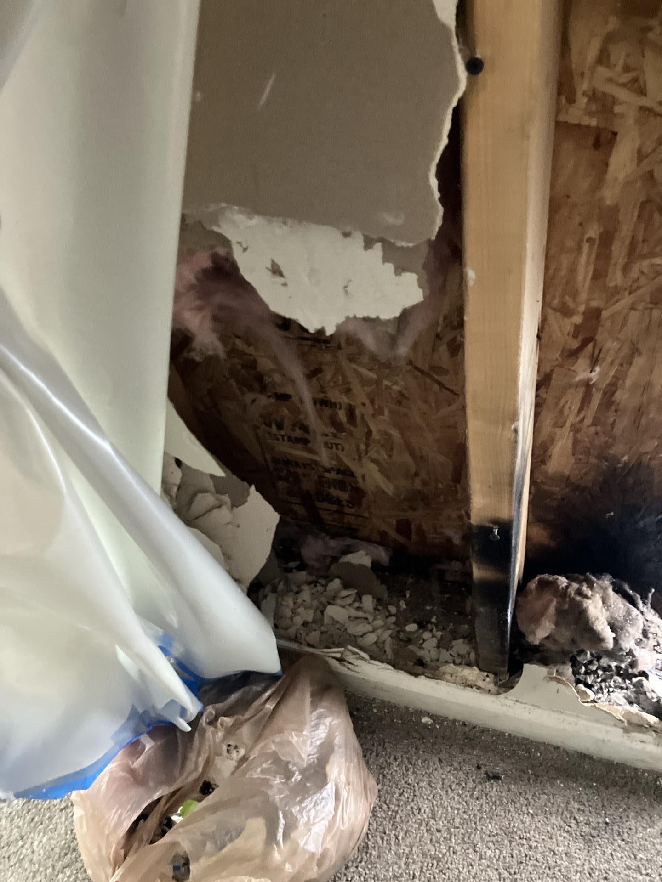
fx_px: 714
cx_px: 331
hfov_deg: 49.7
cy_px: 441
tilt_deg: -46.9
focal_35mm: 28
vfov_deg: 63.4
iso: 640
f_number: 1.8
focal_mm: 3.99
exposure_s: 1/26
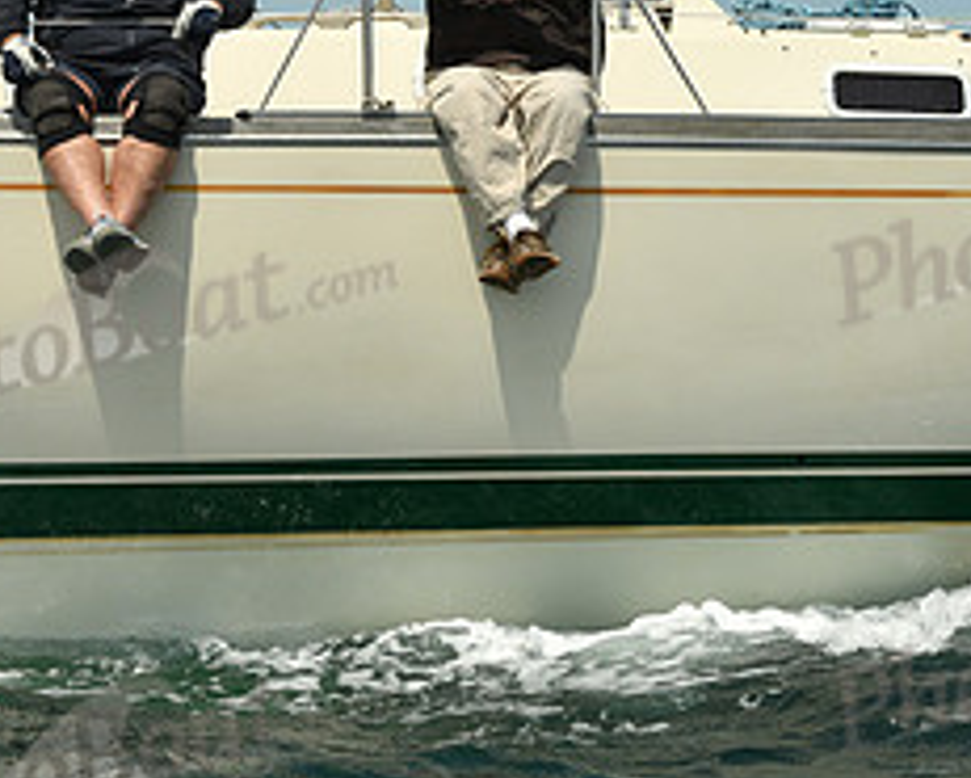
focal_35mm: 165
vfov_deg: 9.3
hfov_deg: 11.7
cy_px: 57
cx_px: 618
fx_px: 4744
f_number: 10
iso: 320
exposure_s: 1/1000
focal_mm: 70
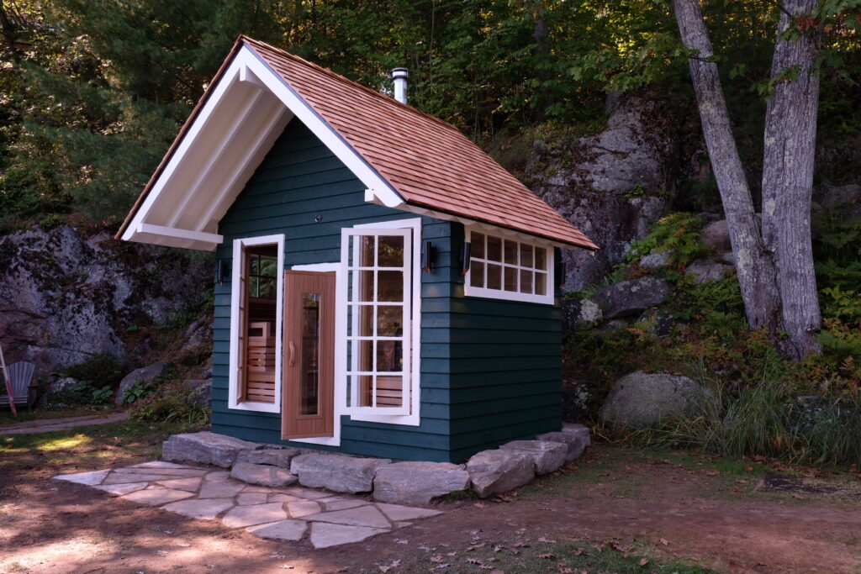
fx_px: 670
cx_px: 430
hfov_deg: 65.5
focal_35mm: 28
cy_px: 287
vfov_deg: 46.4
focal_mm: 18.8
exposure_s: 1/60
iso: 400
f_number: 8
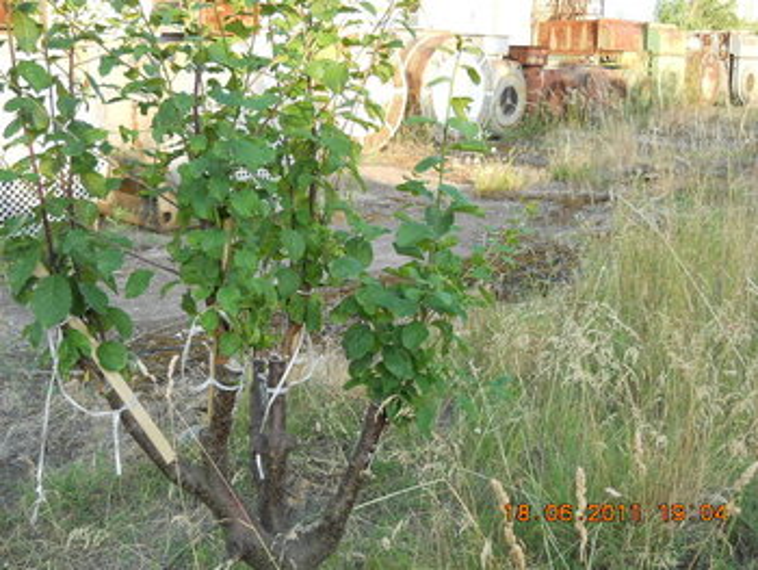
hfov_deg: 45.7
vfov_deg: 35.2
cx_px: 379
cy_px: 285
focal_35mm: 41
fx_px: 898
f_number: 3.1
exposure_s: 1/100
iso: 80
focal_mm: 6.72
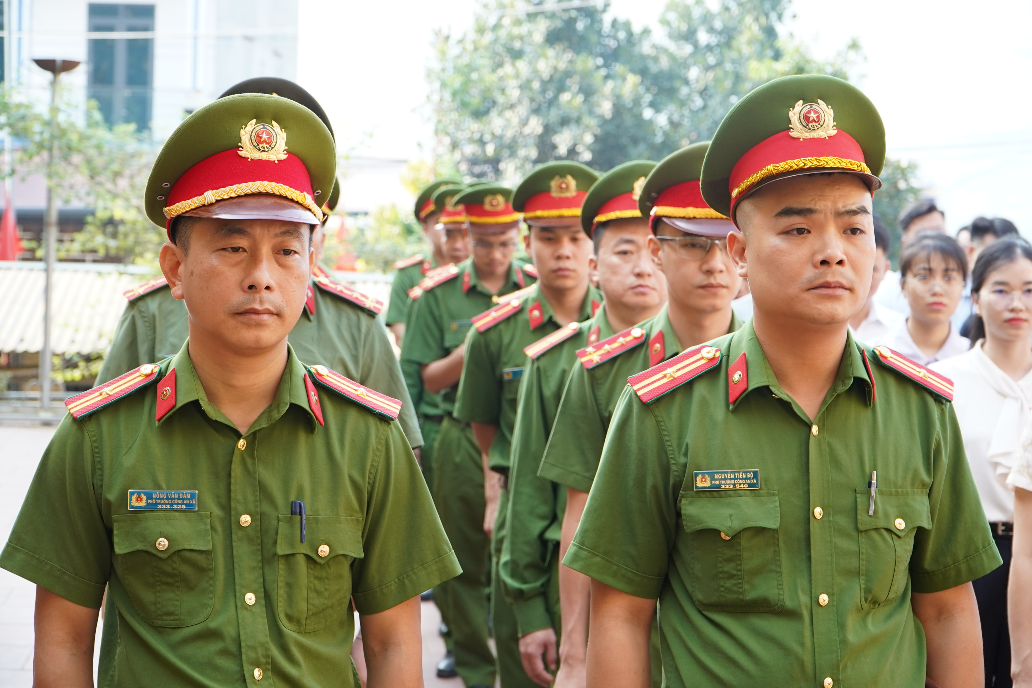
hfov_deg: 28.8
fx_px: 2007
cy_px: 344
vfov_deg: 19.5
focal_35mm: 70
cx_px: 516
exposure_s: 1/125
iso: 250
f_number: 5
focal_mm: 47
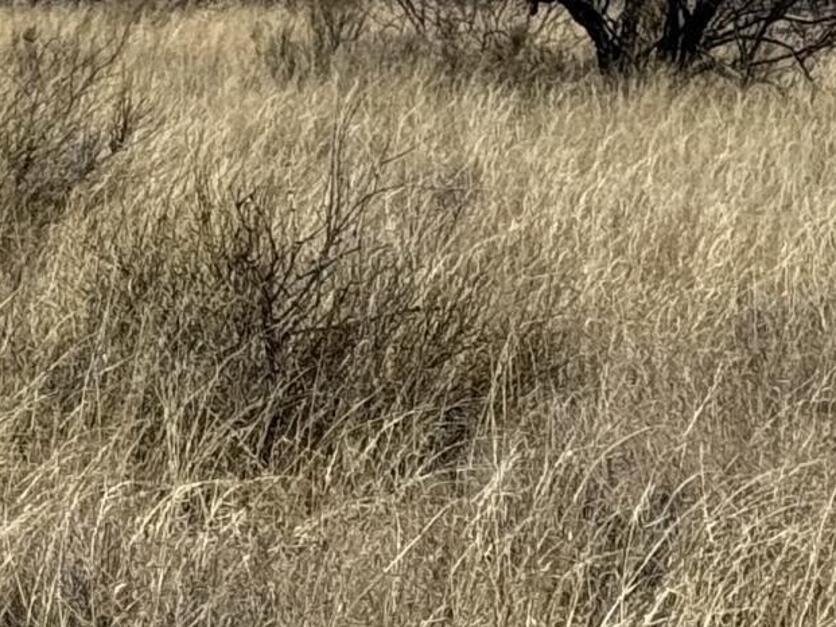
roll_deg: -3.2
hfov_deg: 8.2
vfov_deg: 6.4
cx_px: -788
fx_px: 5604
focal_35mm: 232
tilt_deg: +1.7
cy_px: -155
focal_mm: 6.76
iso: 64
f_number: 1.78
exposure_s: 1/7143
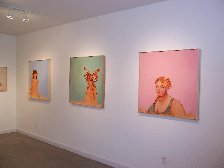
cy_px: 85
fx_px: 220
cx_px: 110
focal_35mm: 34
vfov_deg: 41.8
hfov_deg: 54.0
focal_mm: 5.5
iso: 140
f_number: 2.8
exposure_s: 1/60
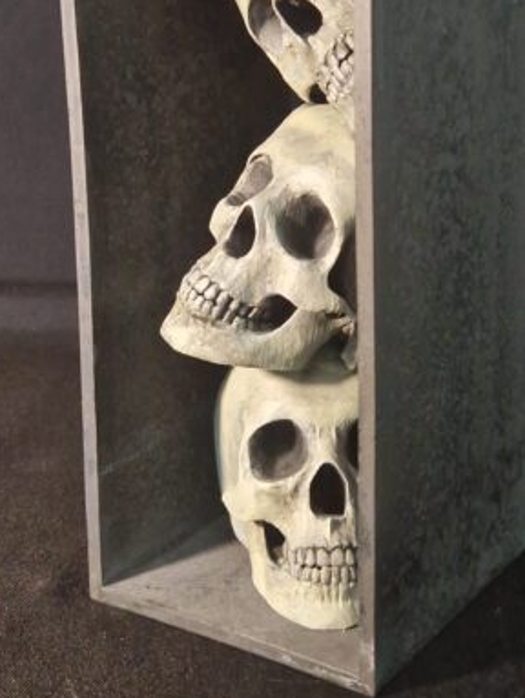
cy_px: 276
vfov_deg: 56.3
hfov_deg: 44.0
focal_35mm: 32
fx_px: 646
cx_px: 310
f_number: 1.8
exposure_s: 1/17
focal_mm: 5.4
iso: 320
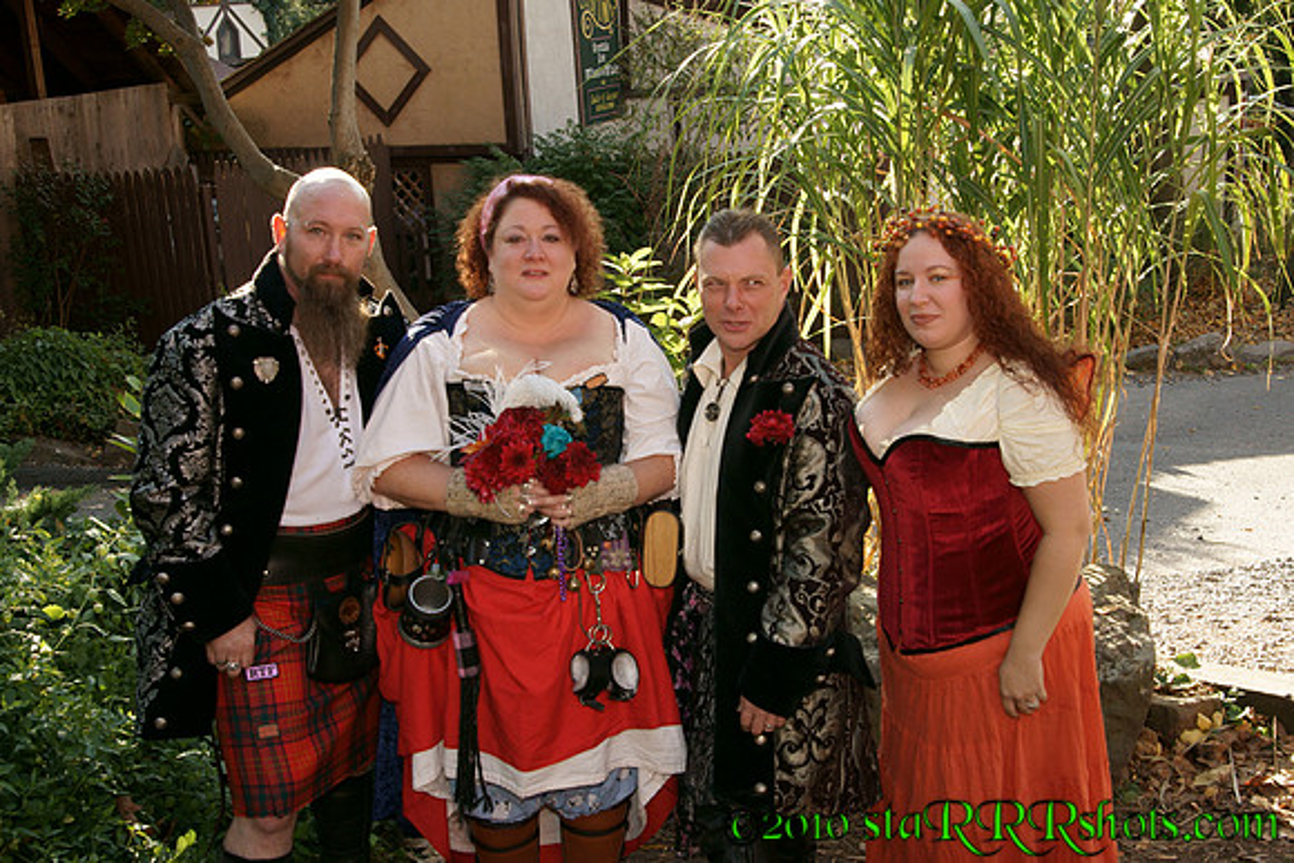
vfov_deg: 31.9
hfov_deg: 46.4
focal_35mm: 42
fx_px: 1510
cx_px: 647
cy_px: 432
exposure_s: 1/160
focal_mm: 28
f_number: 7.1
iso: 400
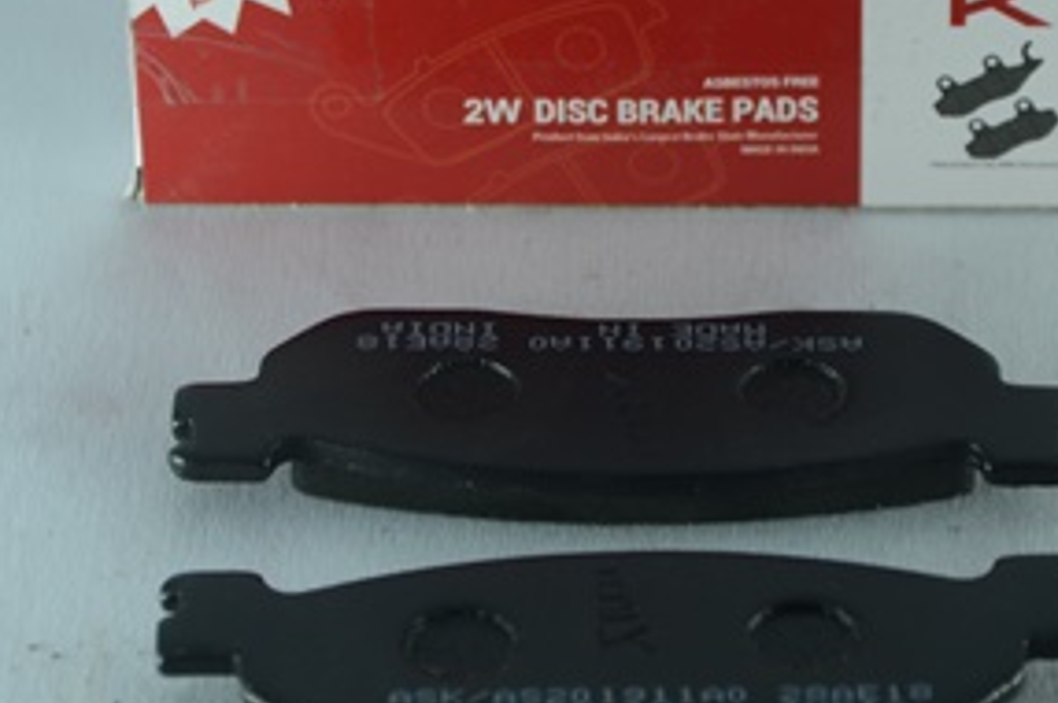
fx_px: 7427
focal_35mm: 253
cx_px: 573
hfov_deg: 8.1
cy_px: 196
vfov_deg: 5.4
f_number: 7.1
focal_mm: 80
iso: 100
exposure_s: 1/80
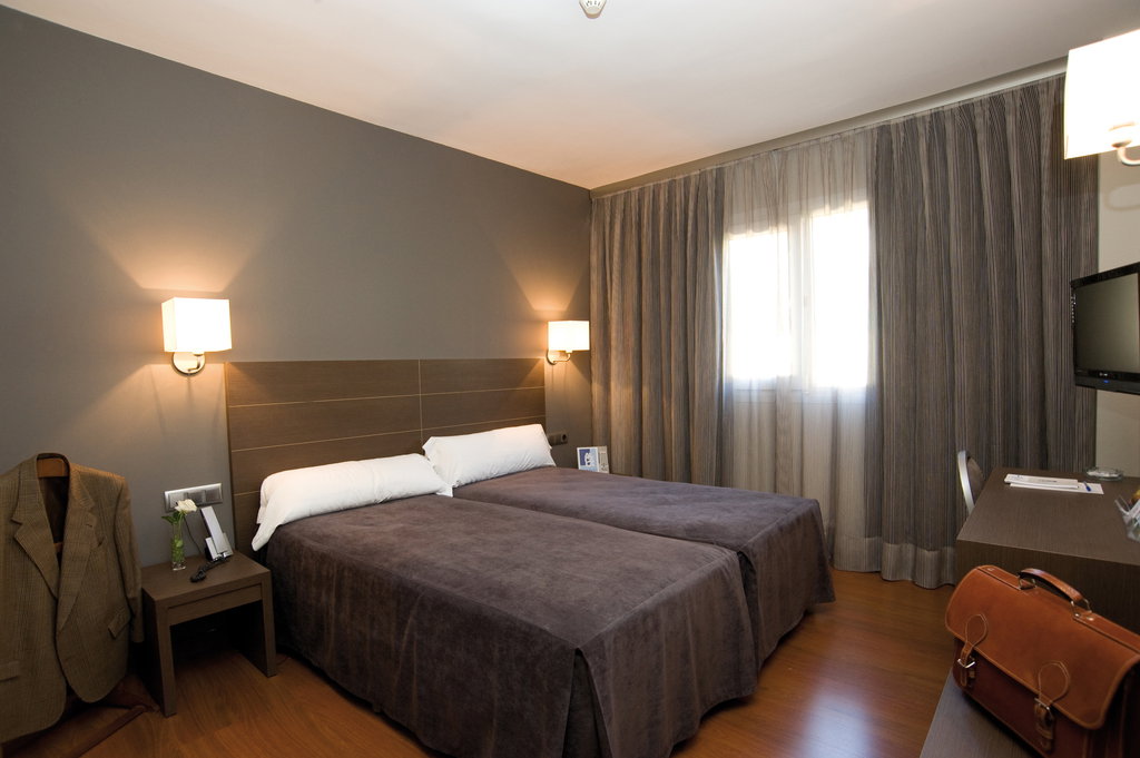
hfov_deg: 90.0
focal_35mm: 18
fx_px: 570
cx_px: 570
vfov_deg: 67.3
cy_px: 379
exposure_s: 1/25
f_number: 8
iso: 1000
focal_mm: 18
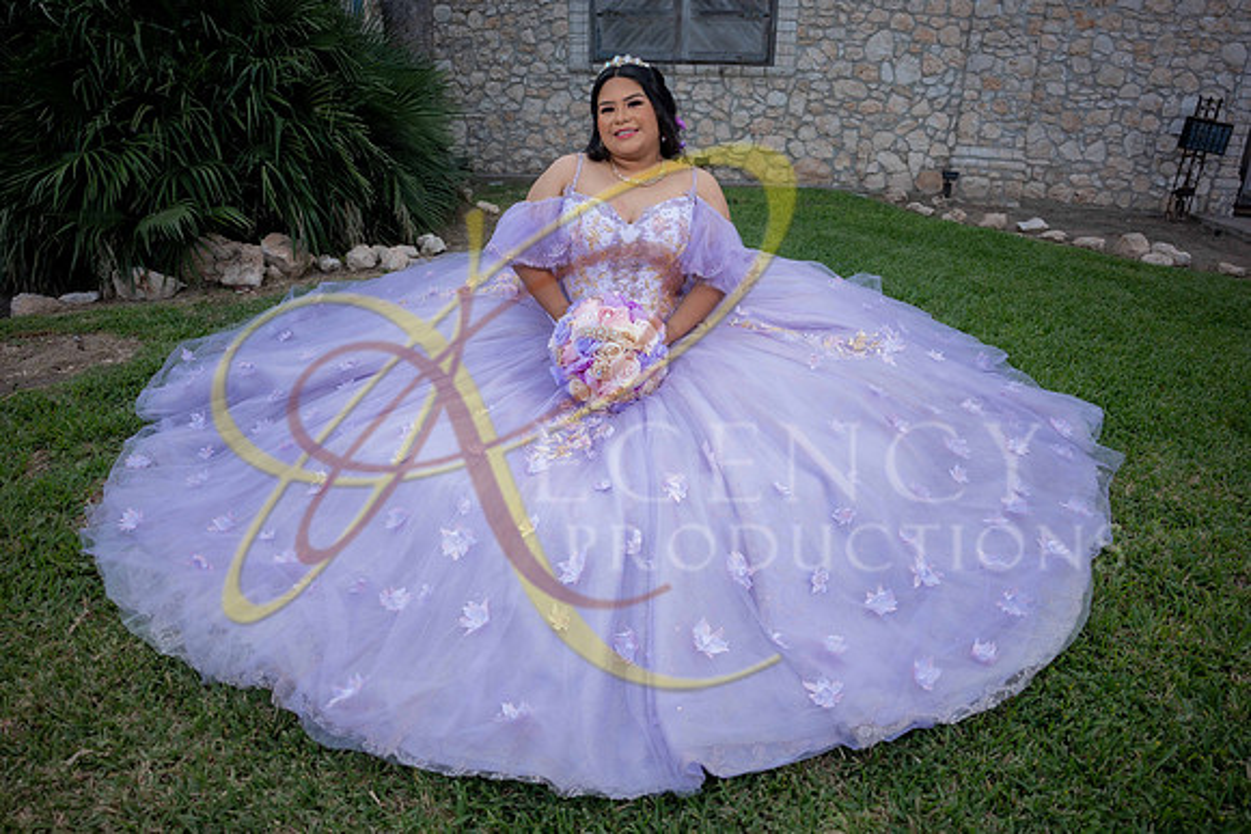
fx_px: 695
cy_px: 417
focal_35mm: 20
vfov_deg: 62.0
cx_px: 626
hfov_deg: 84.0
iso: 125
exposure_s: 1/800
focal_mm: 20
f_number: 2.8
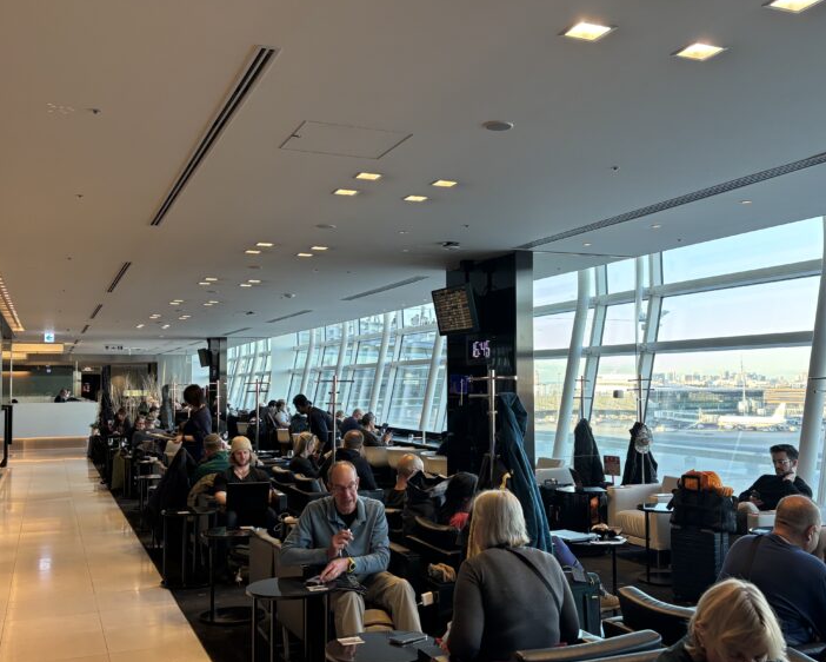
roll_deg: +0.3
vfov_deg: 40.1
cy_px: 346
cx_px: 451
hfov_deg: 49.0
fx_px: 905
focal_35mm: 37
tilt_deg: +3.1
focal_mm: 5.96
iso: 100
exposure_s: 1/100
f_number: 1.6
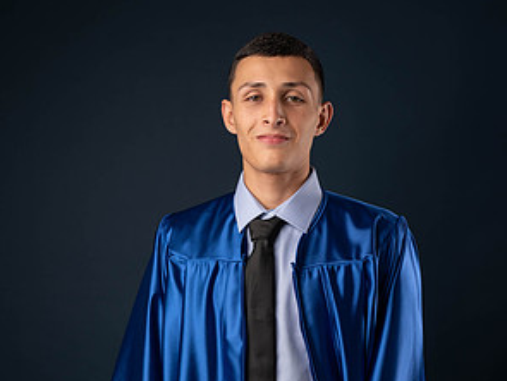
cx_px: 256
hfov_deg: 23.8
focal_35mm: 82
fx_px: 1202
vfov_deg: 17.8
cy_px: 336
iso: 200
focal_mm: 56
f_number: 5.6
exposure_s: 1/100
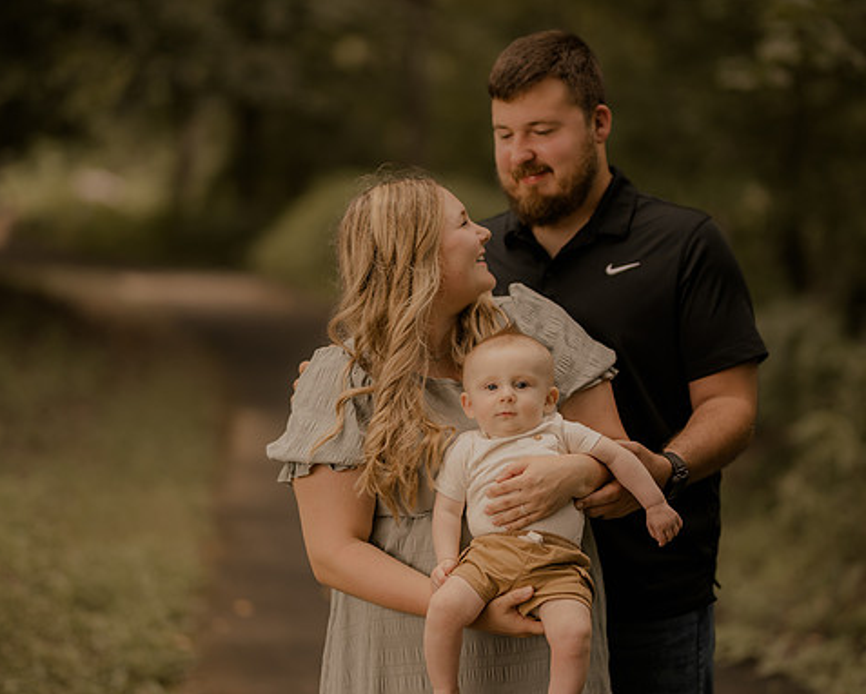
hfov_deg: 19.8
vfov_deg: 15.9
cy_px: 350
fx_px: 2487
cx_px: 448
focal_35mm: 97
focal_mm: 85
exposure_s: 1/1250
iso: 160
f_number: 1.4
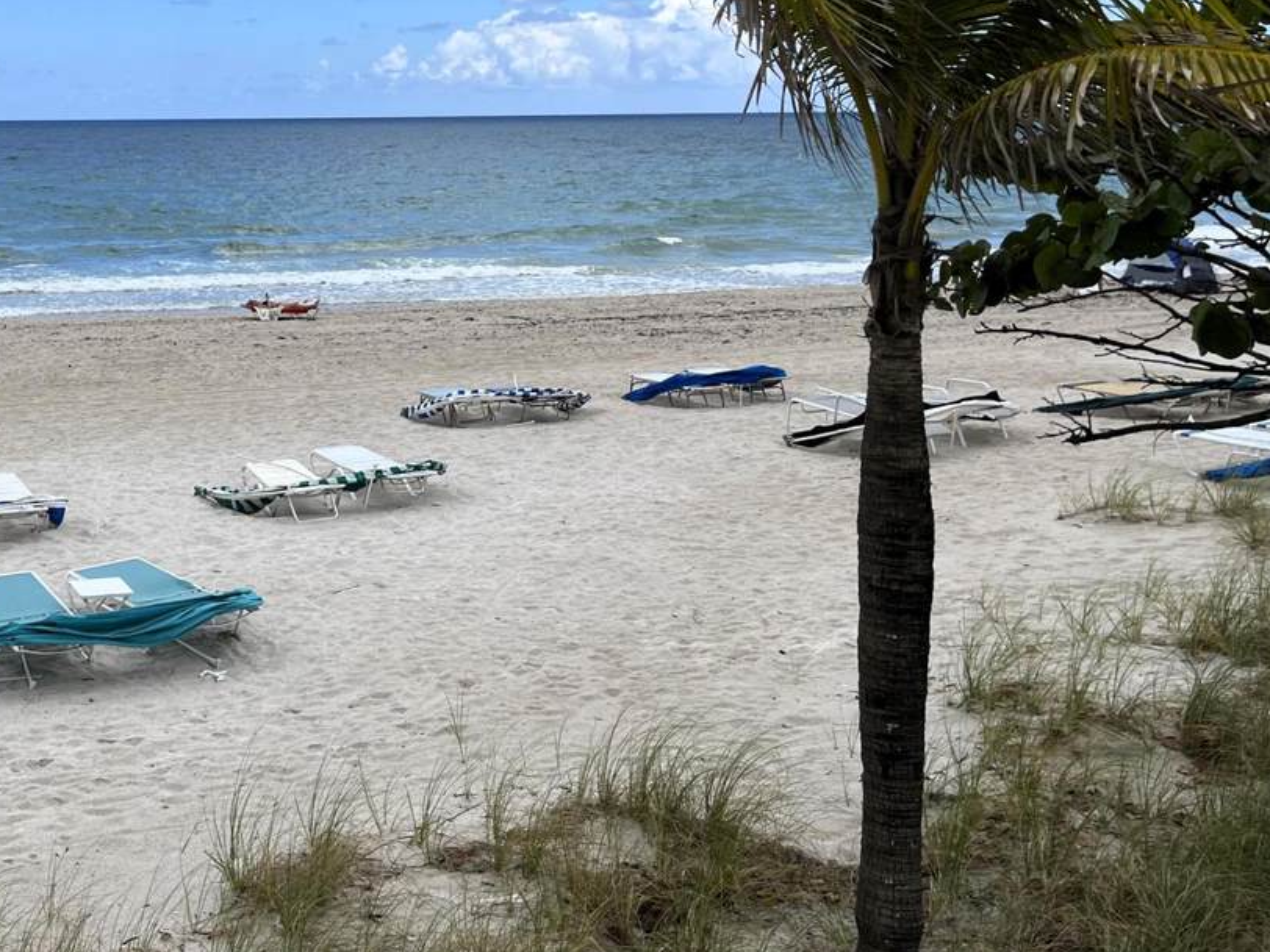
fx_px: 1504
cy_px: 245
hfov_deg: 43.9
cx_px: 282
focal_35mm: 41
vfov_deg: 34.4
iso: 50
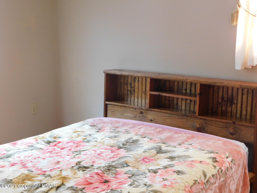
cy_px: 96
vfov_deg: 24.8
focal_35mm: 59
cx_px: 128
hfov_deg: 32.7
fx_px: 438
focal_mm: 10.4
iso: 400
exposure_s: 1/10
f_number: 4
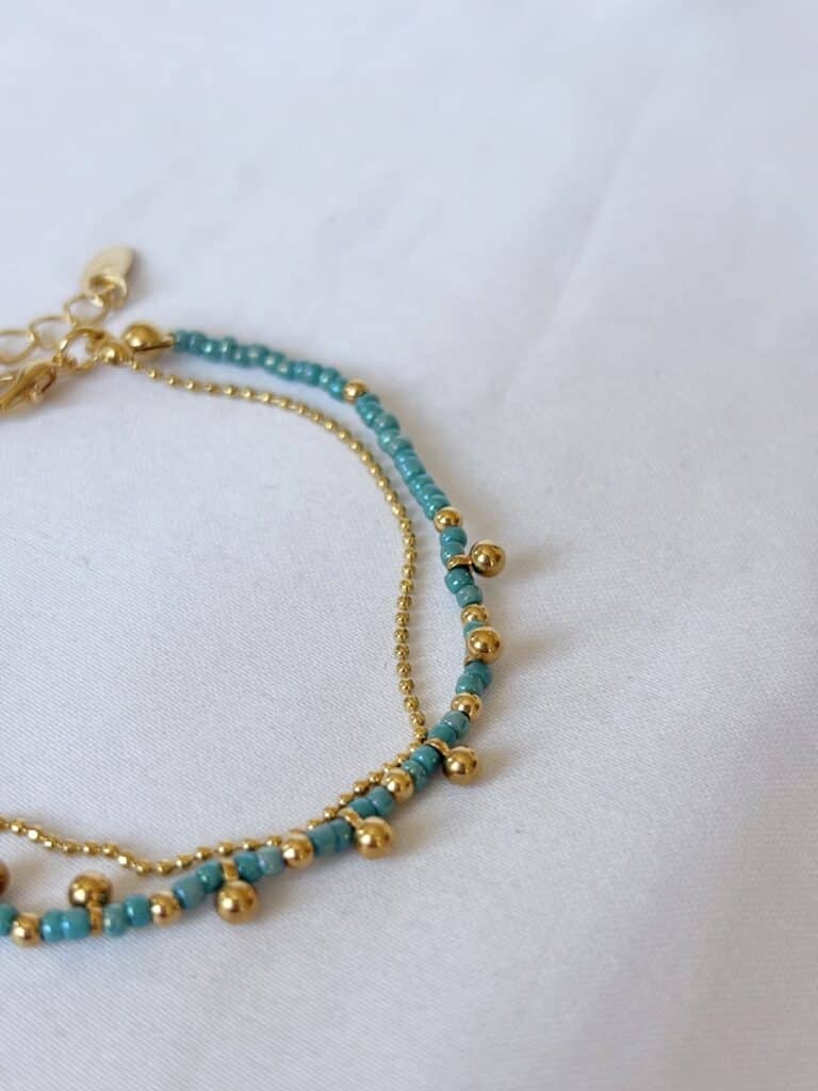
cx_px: 409
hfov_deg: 28.0
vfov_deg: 36.8
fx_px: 1638
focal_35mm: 52
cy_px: 546
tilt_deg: -45.4
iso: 32
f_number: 1.6
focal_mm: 5.96
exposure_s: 1/122
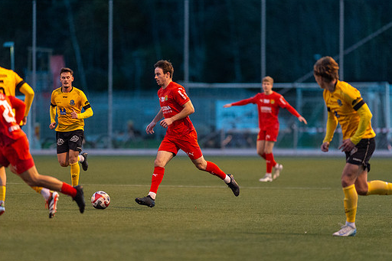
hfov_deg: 6.1
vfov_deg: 4.0
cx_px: 182
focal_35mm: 340
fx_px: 3701
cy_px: 142
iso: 6400
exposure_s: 1/800
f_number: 3.2
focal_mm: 300
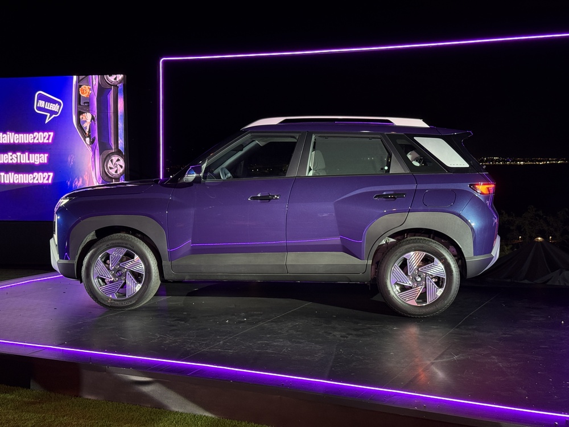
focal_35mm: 48
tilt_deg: -4.5
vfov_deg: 30.3
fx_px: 789
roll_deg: +0.2
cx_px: 284
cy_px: 214
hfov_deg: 39.7
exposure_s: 1/59
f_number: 1.78
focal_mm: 6.76
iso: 125
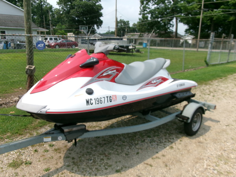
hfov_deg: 63.4
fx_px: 191
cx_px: 118
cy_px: 88
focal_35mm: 28
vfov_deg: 49.7
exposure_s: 1/120
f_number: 10.8
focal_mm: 5.1
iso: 100
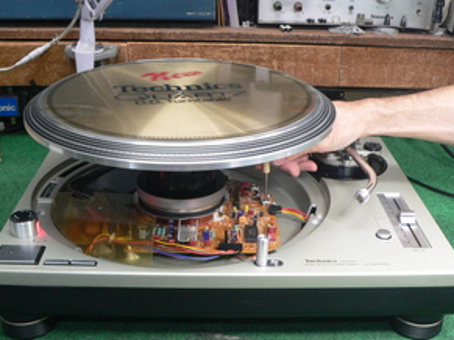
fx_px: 616
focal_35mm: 47
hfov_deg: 40.4
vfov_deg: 30.8
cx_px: 229
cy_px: 158
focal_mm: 6
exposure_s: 1/25
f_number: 2.8
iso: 200
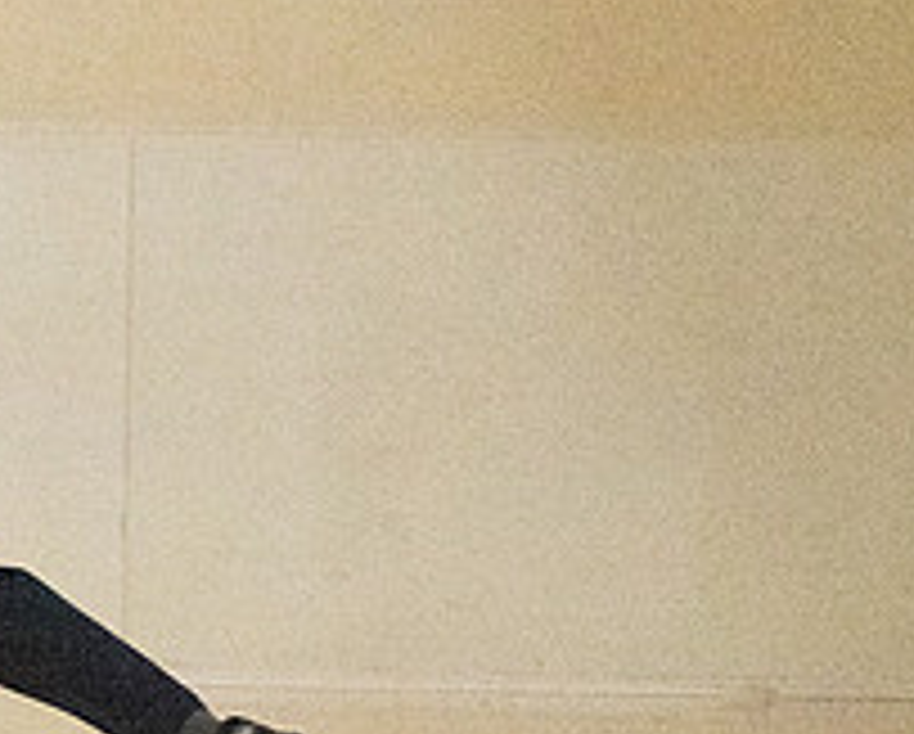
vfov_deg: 4.8
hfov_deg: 6.0
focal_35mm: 321
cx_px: -347
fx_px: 8696
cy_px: 383
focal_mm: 80
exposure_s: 1/1250
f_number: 4.5
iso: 10000
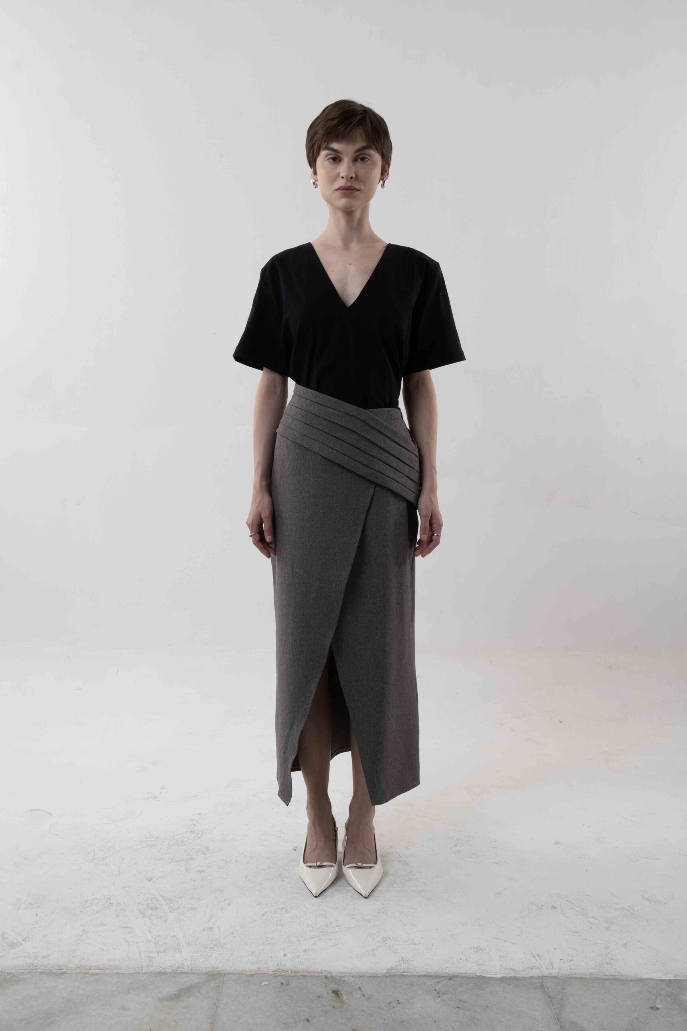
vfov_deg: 54.4
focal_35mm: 35
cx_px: 344
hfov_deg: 37.9
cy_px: 516
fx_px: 1002
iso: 80
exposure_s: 1/125
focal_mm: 23
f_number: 13
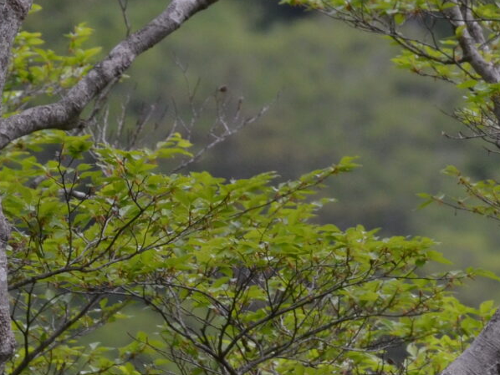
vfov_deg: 1.4
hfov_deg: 1.9
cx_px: 871
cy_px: 337
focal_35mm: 1047
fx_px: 15129
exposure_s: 1/1000
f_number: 5
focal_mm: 170
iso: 450
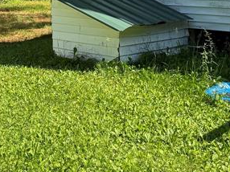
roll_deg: +2.7
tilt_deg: +0.1
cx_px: 48
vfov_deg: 16.6
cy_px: -23
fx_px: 571
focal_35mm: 86
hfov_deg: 22.5
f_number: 1.78
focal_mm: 6.76
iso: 100
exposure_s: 1/3145
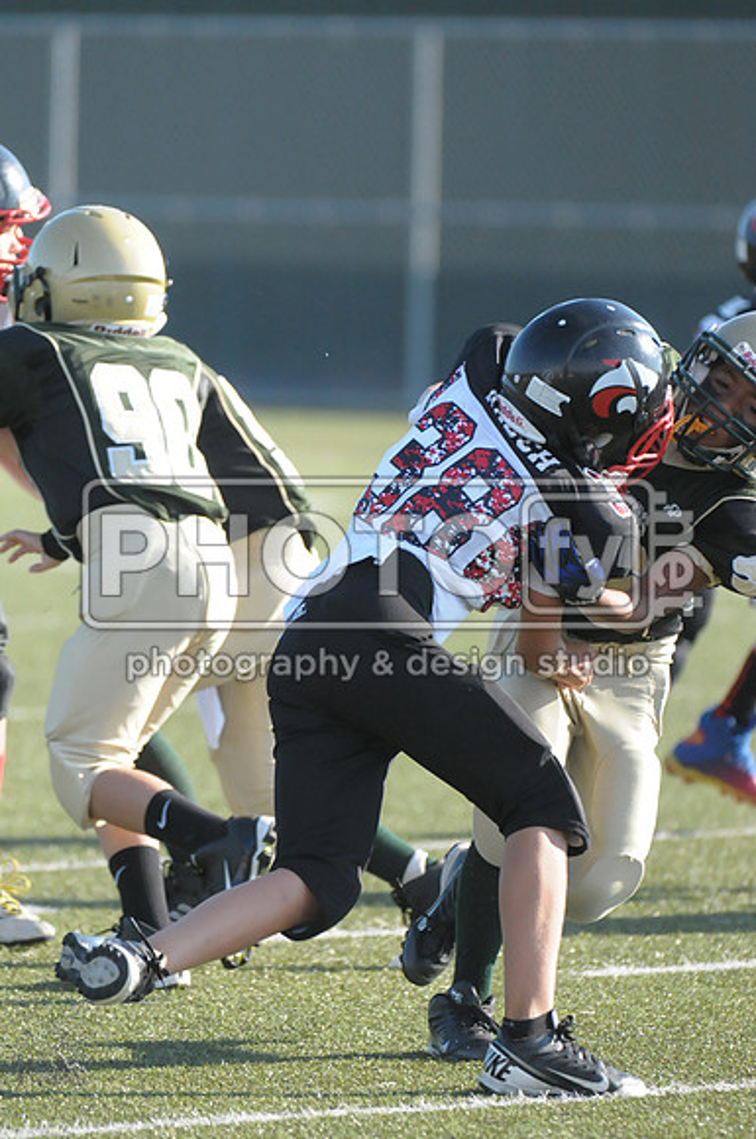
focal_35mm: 405
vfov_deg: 5.1
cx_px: 378
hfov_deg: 3.4
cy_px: 570
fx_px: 12795
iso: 1600
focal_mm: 270
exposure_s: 1/4000
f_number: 4
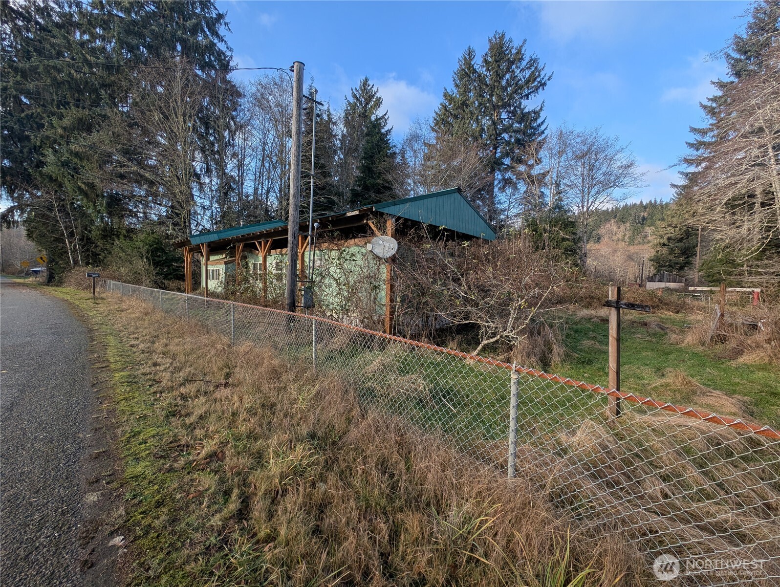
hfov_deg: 110.5
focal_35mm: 12
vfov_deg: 94.6
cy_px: 294
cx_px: 390
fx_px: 271
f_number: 1.95
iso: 39
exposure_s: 1/605
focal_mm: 2.23
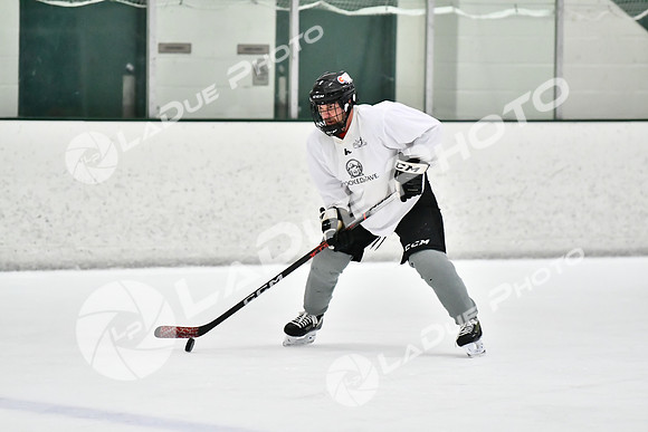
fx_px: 3511
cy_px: 216
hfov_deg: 10.5
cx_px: 324
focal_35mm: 195
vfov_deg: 7.0
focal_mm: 130
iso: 6400
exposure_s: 1/2000
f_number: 2.8
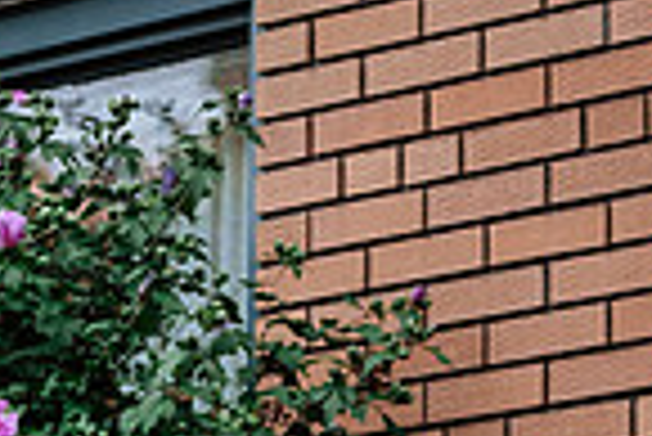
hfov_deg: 6.2
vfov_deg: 4.2
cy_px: 762
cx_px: -603
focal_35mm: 324
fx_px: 5874
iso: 400
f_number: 2.8
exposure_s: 1/200
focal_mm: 54.1
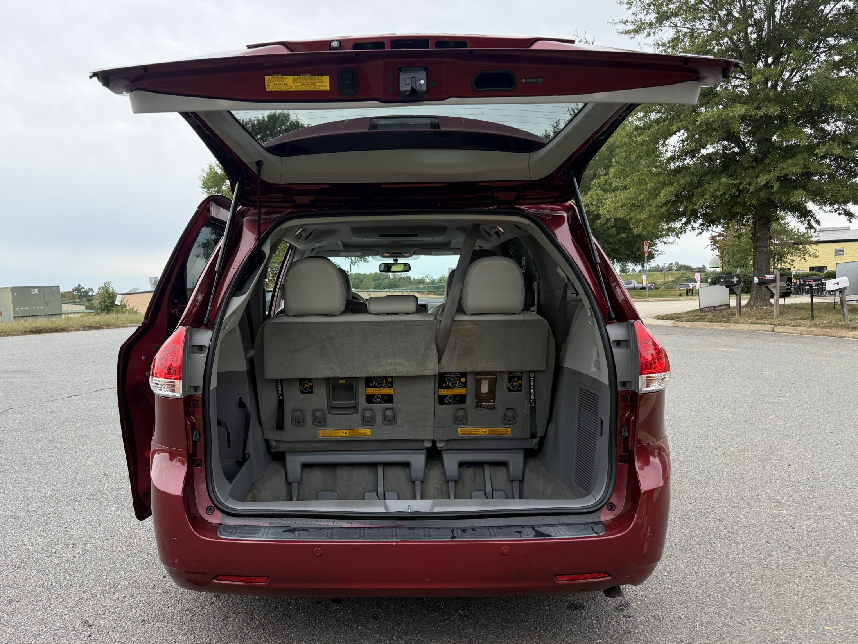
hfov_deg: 63.2
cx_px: 377
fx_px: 694
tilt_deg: -2.2
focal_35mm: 28
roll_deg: +1.2
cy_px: 340
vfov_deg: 49.7
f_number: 1.78
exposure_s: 1/1337
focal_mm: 6.76
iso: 100
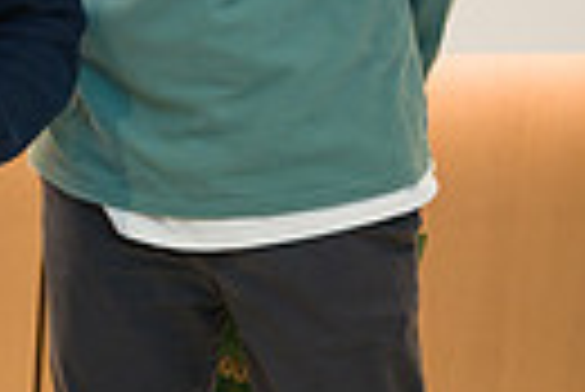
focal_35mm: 107
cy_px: -117
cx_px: -612
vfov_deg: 12.4
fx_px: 1741
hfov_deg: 15.1
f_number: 4
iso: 400
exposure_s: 1/160
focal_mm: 24
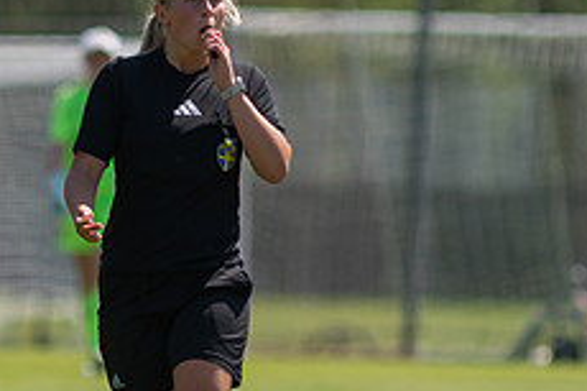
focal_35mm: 1137
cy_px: 213
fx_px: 18526
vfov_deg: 1.2
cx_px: 161
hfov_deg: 1.8
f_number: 3.2
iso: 125
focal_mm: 300
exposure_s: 1/1600
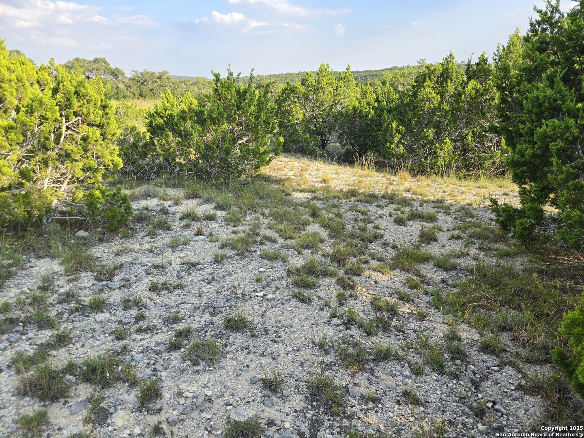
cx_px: 292
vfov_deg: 58.9
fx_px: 388
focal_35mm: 23
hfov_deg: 73.9
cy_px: 219
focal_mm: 6.3
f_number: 1.7
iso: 12
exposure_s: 1/180
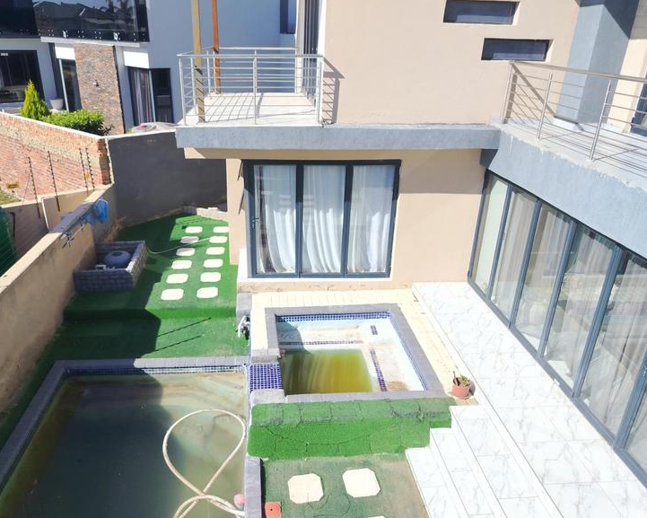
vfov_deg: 54.9
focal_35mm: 26
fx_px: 498
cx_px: 298
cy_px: 263
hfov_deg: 65.9
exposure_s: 1/953
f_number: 1.75
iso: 100
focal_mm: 5.25
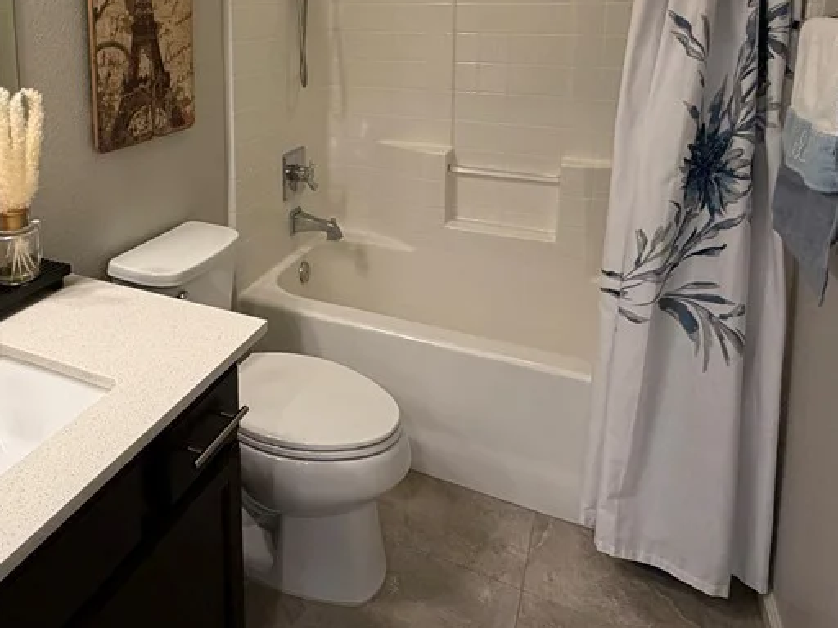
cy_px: 98
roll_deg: +1.4
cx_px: 282
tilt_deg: -7.8
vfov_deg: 46.3
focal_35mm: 28
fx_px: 678
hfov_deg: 61.9
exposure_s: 1/60
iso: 250
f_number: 2.2
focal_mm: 2.22
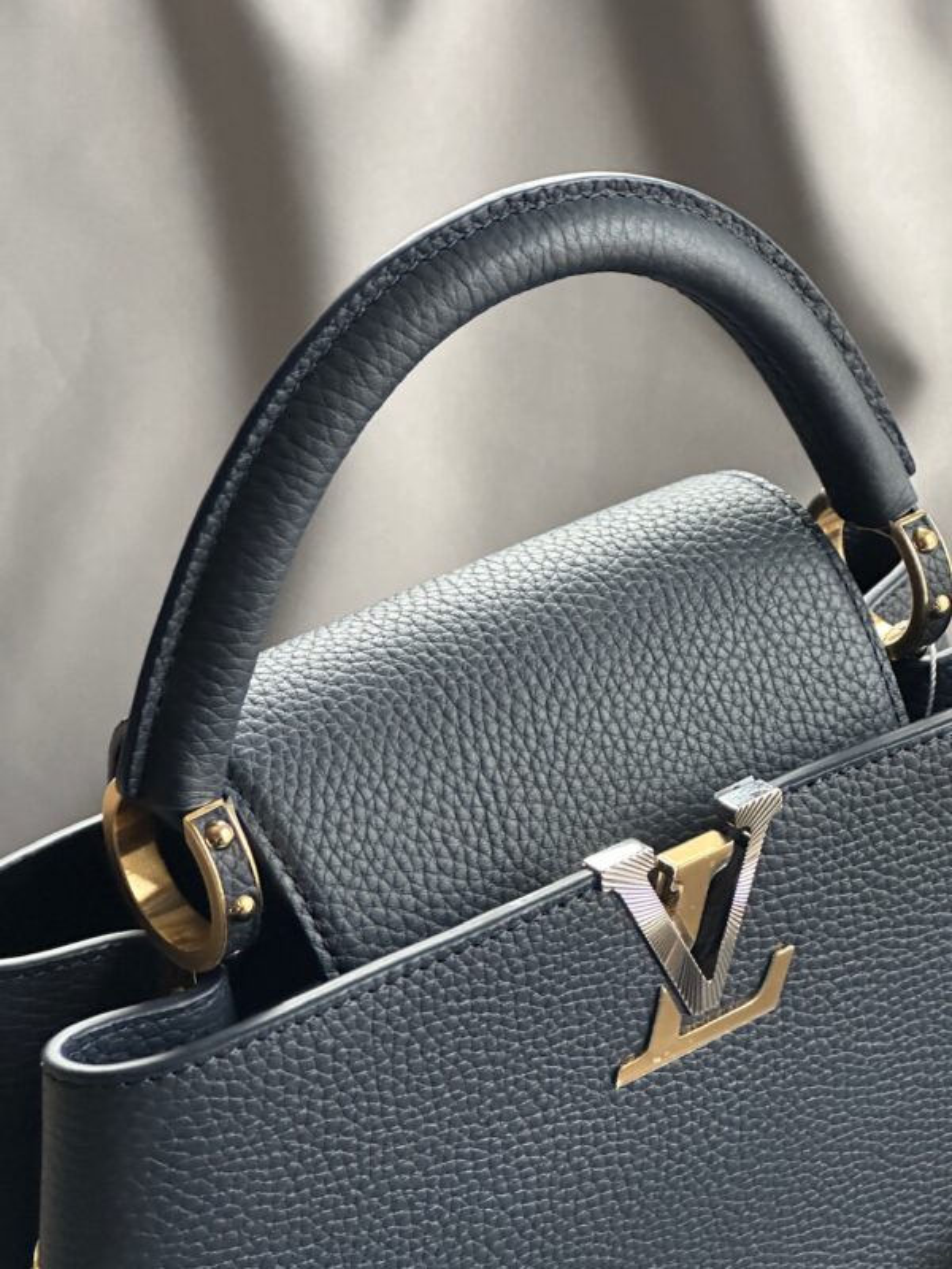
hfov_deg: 19.1
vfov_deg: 25.3
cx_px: 476
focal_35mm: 77
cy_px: 634
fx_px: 2824
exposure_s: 1/41
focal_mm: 9
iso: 640
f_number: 2.8
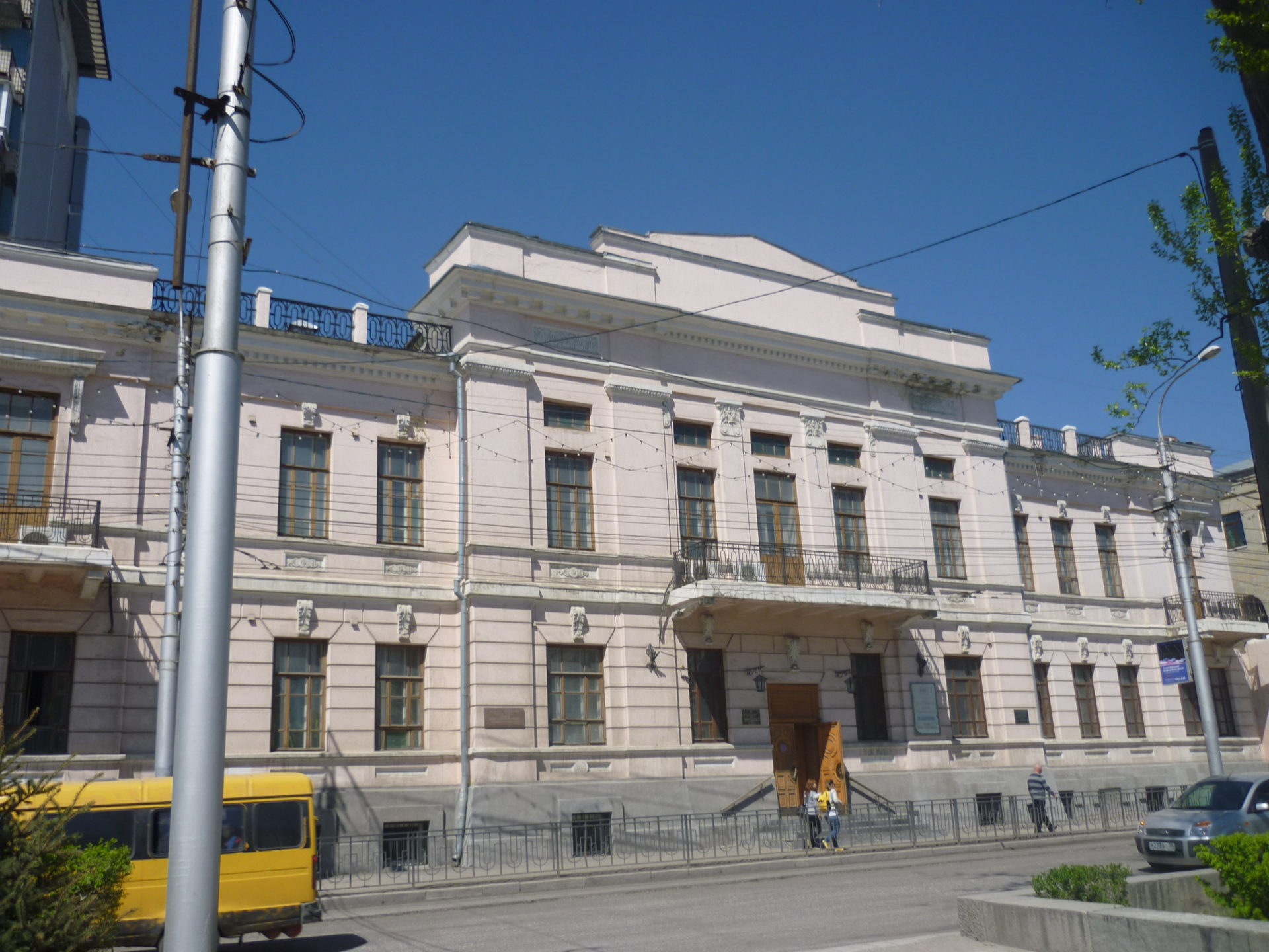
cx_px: 634
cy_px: 476
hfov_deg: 58.4
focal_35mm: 31
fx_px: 1136
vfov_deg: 45.4
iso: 80
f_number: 8
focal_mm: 5.5
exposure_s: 1/250
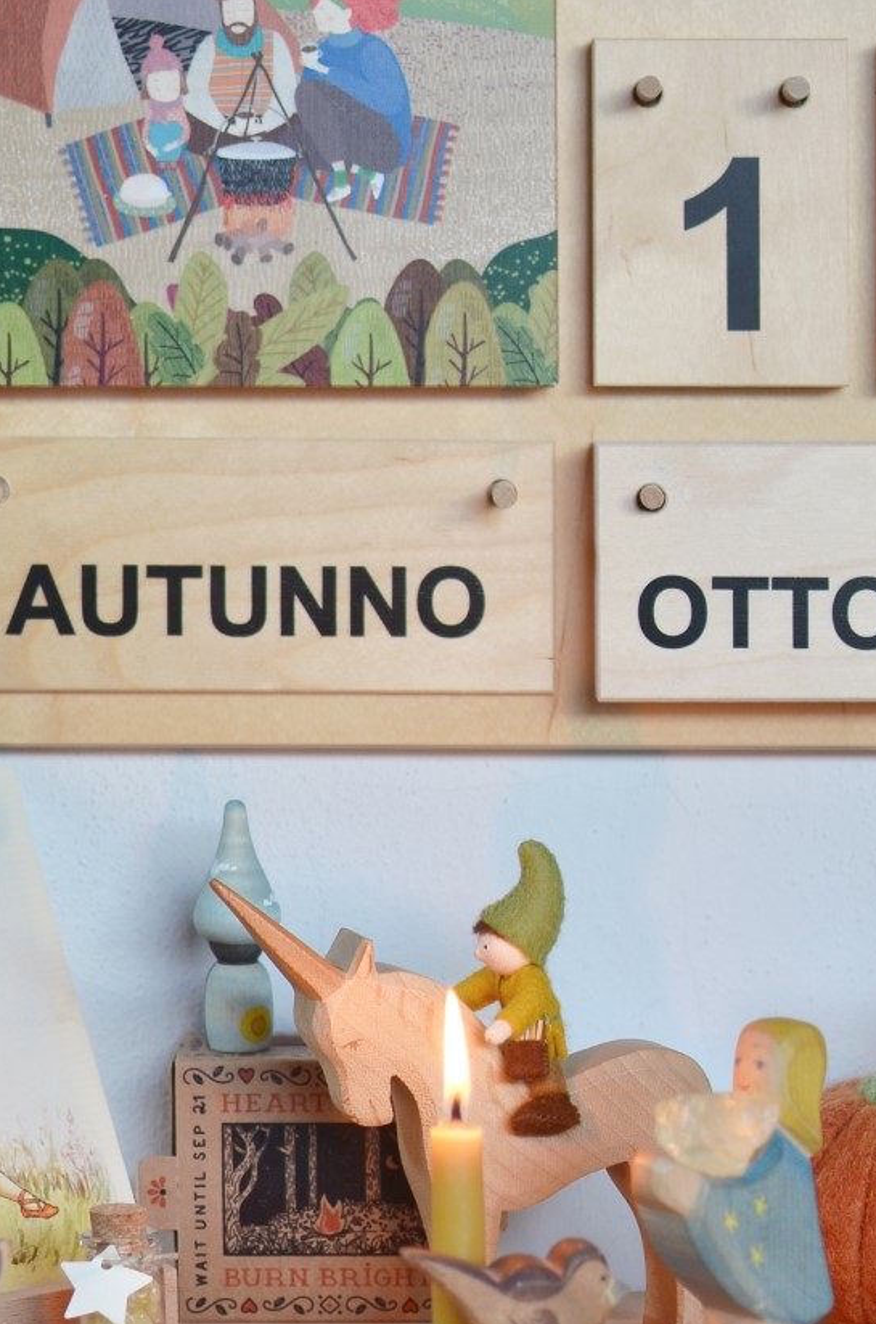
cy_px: 741
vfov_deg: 19.7
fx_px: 3813
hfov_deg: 13.1
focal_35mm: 104
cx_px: 375
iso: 200
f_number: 1.8
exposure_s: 1/100
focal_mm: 35
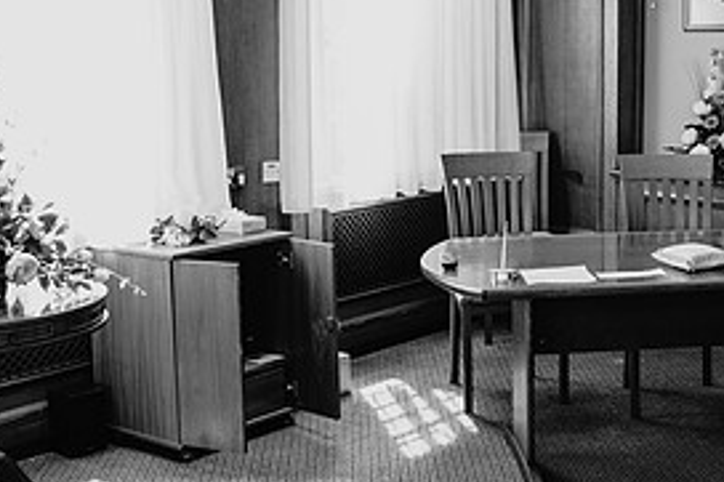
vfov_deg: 21.8
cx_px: 522
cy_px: 153
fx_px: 1246
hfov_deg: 31.9
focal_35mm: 62
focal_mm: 29
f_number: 2.8
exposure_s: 1/200
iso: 560
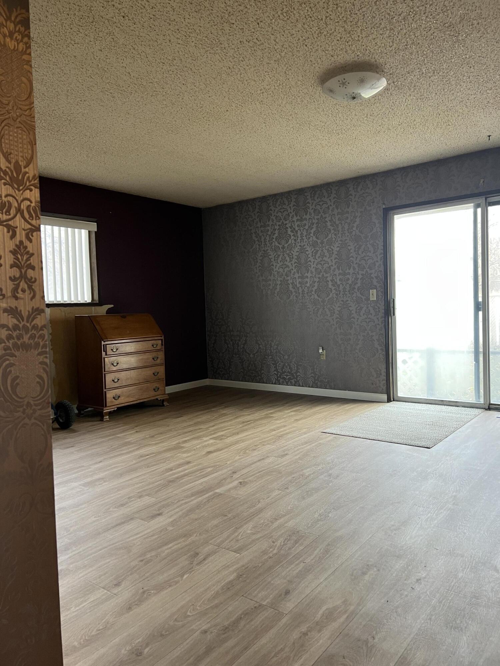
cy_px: 333
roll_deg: +1.6
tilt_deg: -1.5
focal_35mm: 26
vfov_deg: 67.3
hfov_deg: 53.1
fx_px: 501
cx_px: 250
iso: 160
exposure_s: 1/60
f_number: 1.5
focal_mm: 5.7
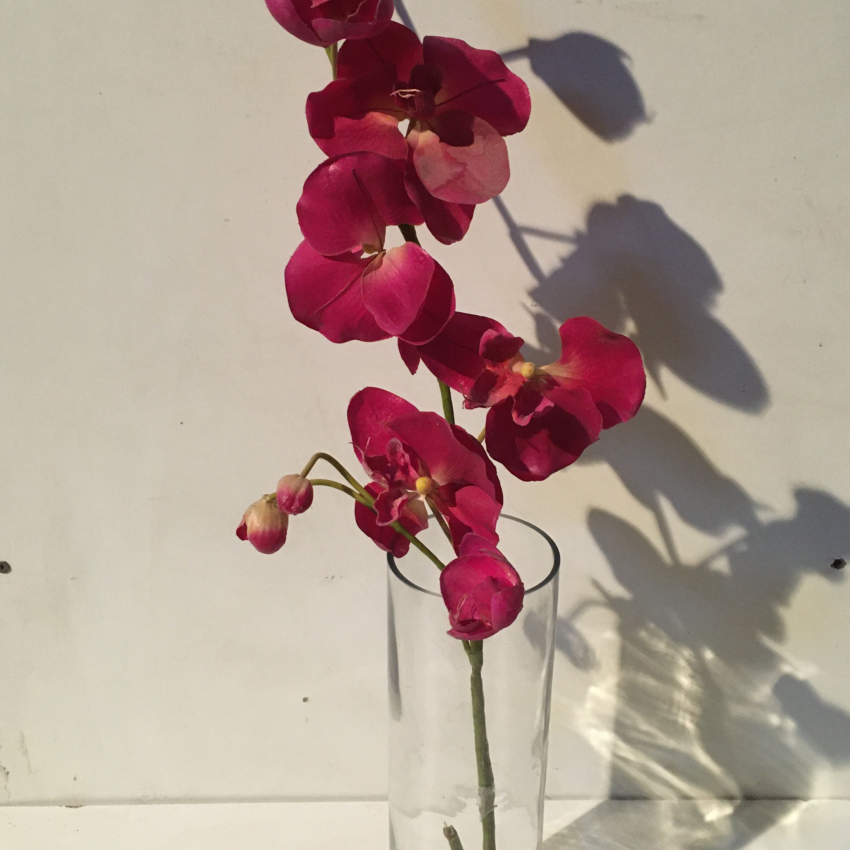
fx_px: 1056
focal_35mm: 38
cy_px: 416
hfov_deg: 43.9
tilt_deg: -26.7
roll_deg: +0.2
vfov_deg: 43.9
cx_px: 424
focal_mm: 4.15
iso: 200
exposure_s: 1/25
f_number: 2.2
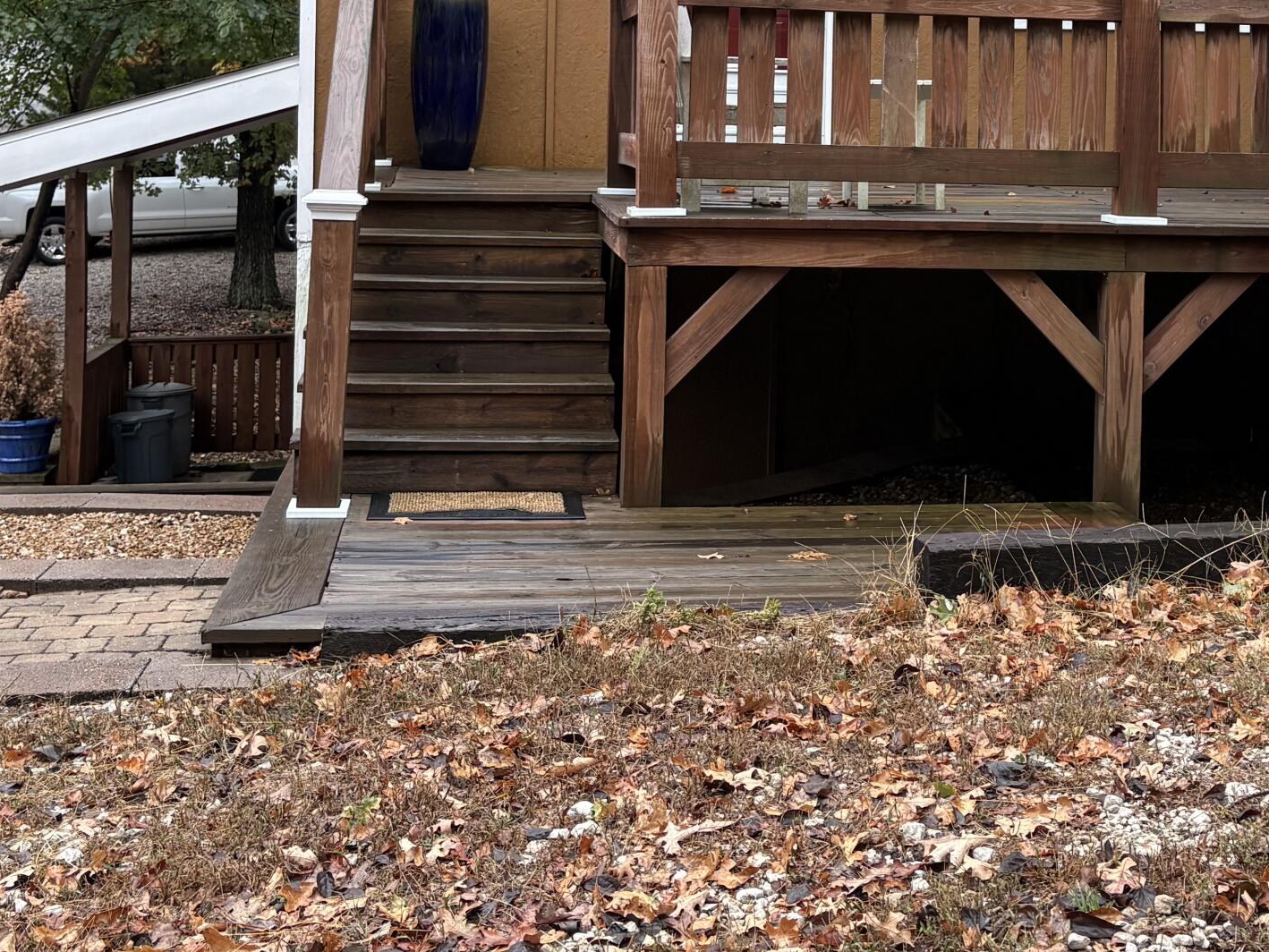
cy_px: 91
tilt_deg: -0.7
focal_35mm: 55
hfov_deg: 34.6
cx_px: 857
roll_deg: -1.2
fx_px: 2017
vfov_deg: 25.7
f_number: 1.6
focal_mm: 5.96
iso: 100
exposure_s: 1/186
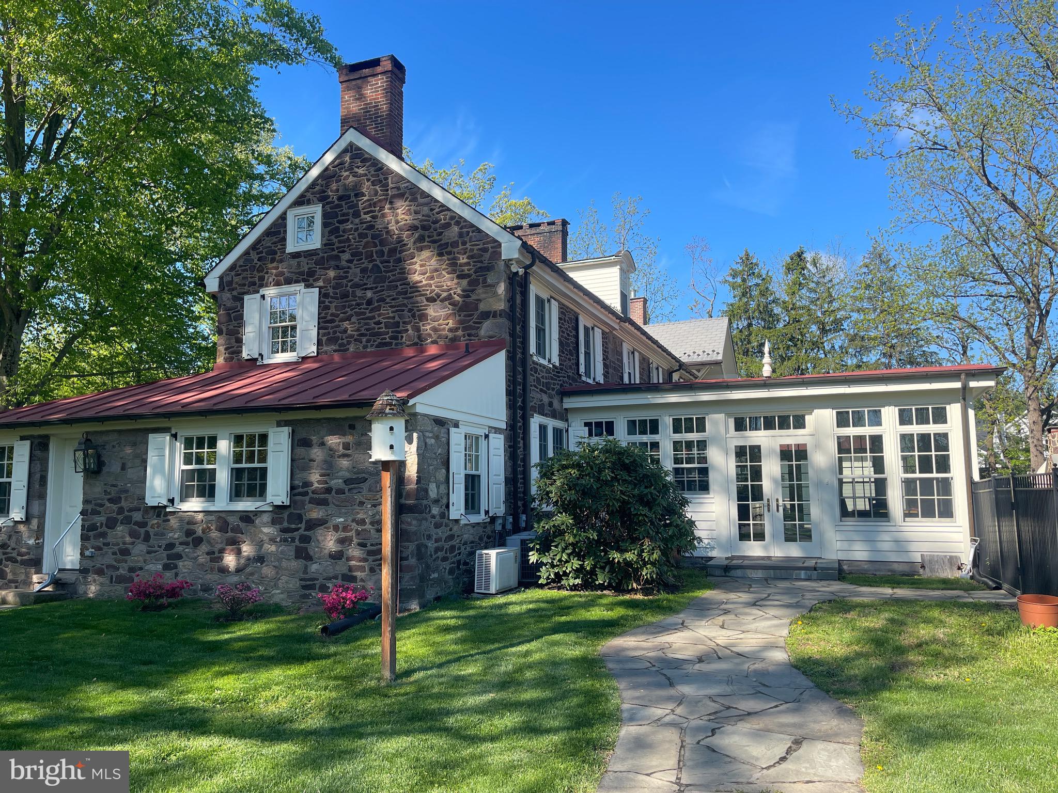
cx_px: 529
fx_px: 764
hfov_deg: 69.4
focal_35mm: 25
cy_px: 396
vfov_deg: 54.9
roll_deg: -0.1
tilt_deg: +7.3
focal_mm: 5.1
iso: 32
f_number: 1.6
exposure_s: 1/1513
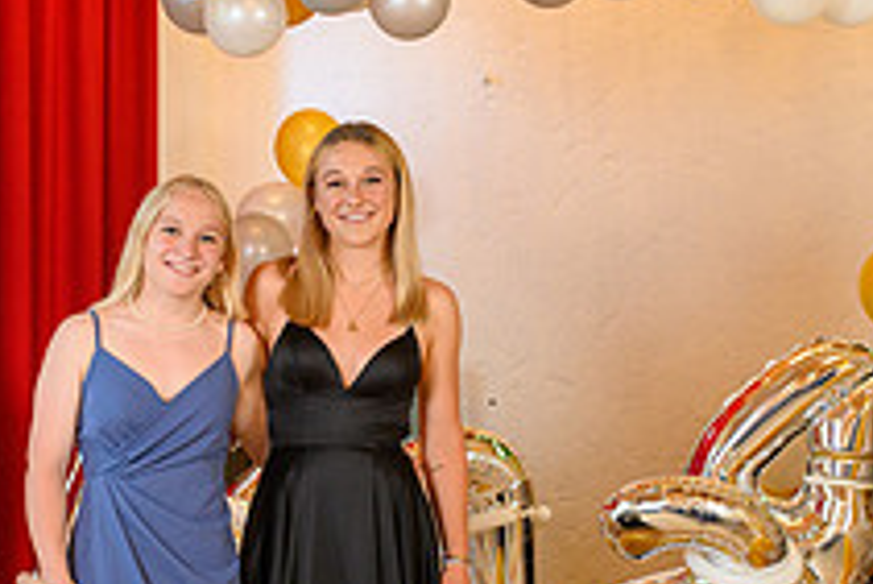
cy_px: 319
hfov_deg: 21.1
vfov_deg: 14.3
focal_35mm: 96
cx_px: 269
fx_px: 2330
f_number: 3.5
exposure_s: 1/100
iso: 1250
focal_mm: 35
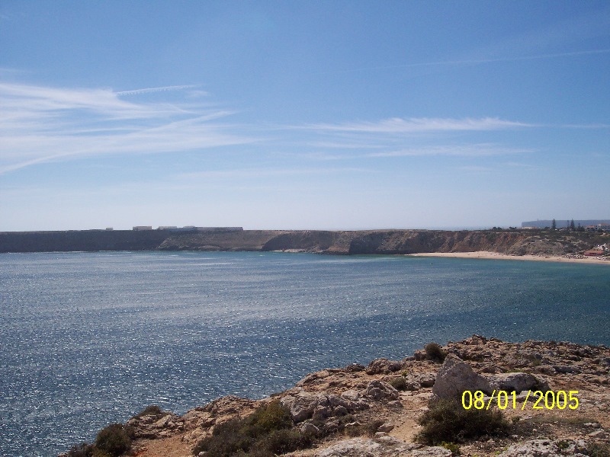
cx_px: 305
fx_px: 670
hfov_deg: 49.0
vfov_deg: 37.7
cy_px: 228
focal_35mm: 38
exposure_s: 1/1000
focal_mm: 8
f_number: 4.8
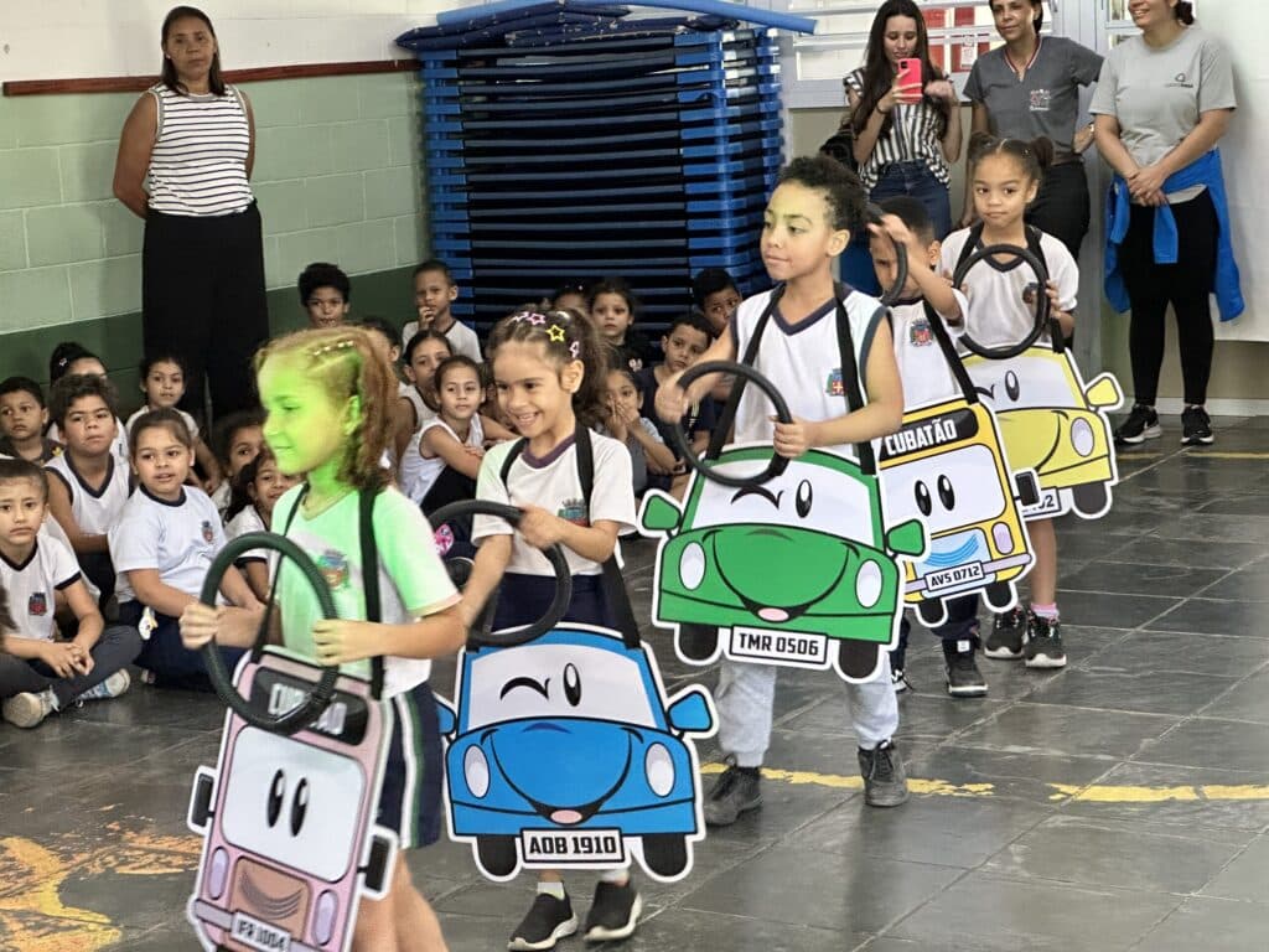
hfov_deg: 25.3
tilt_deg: -8.8
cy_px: 476
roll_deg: +2.9
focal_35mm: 77
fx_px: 2823
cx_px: 634
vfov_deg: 19.1
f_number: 2.8
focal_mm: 9
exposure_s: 1/60
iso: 640
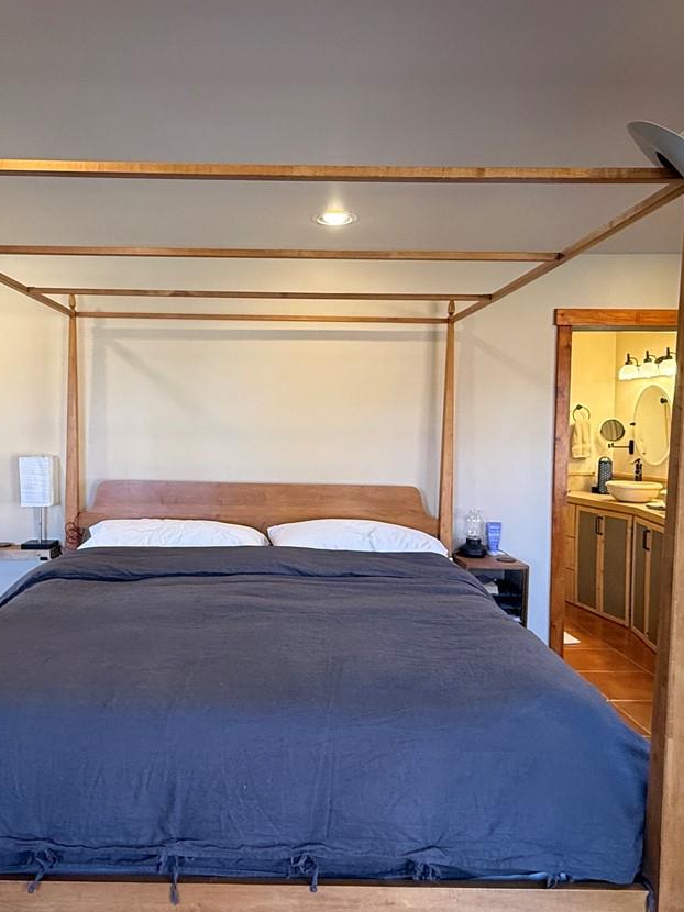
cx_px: 273
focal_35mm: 27
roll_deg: -0.8
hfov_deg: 51.0
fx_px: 712
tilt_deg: -1.8
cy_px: 461
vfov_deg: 65.3
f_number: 2.2
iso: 200
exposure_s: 1/120
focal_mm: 2.22
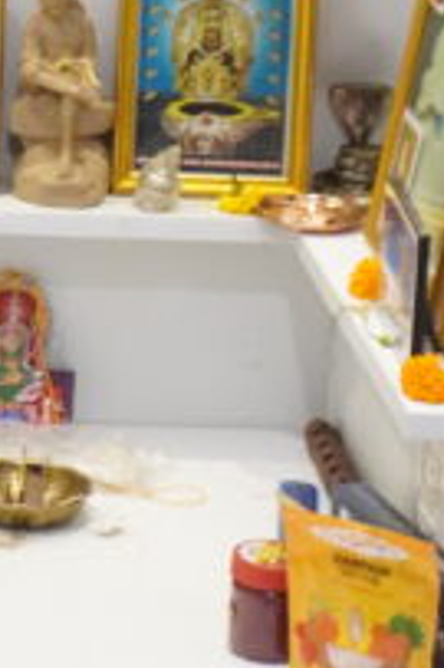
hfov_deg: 7.6
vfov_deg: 11.4
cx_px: -158
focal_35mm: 179
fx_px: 3314
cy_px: -16
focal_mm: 21
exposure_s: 1/50
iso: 1250
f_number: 4
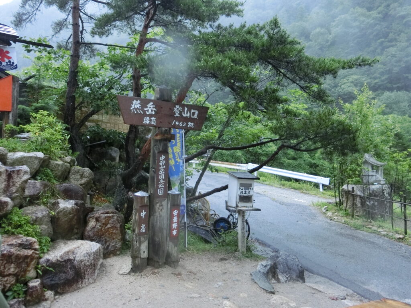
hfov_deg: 54.0
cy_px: 154
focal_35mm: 34
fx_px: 404
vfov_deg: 41.8
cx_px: 206
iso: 400
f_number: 3.9
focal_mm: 6
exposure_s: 1/100
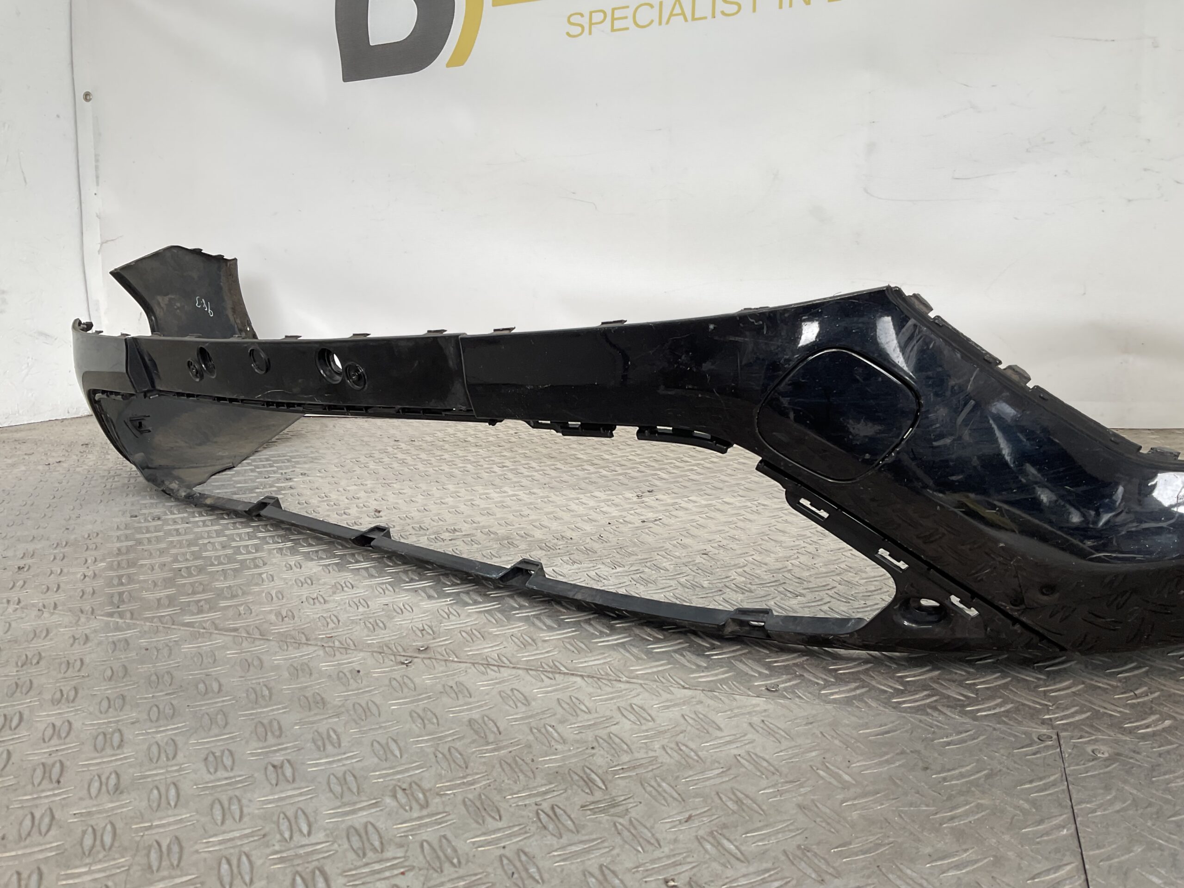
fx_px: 992
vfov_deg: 48.2
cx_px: 592
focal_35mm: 29
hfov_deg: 61.7
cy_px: 444
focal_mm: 3
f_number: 1.8
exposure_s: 1/222
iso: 16
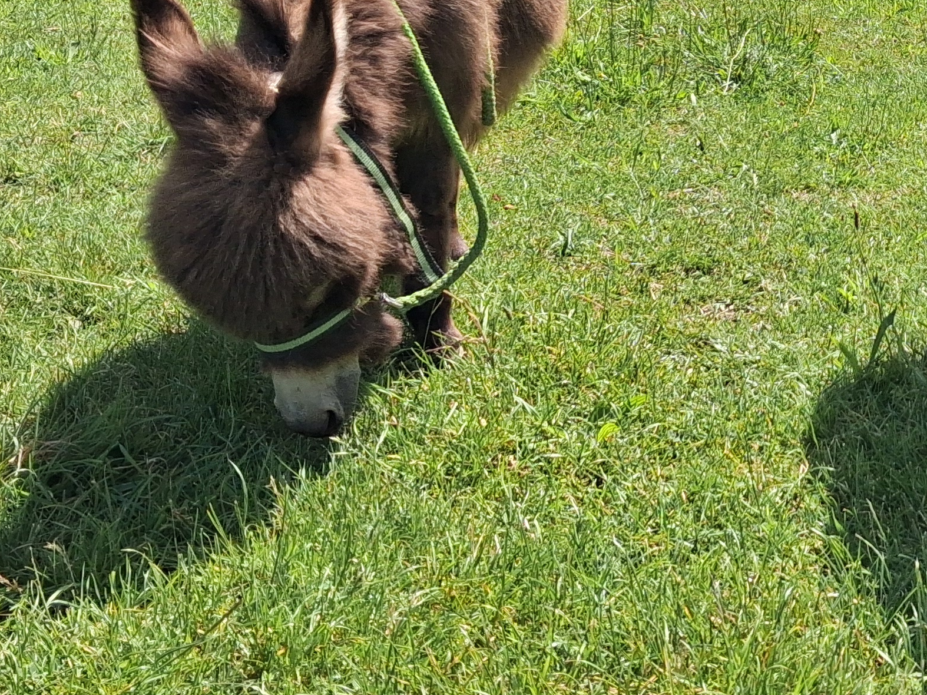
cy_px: 53
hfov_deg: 26.8
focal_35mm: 70
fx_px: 1874
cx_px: 845
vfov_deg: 20.5
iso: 25
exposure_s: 1/566
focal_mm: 4
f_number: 1.8
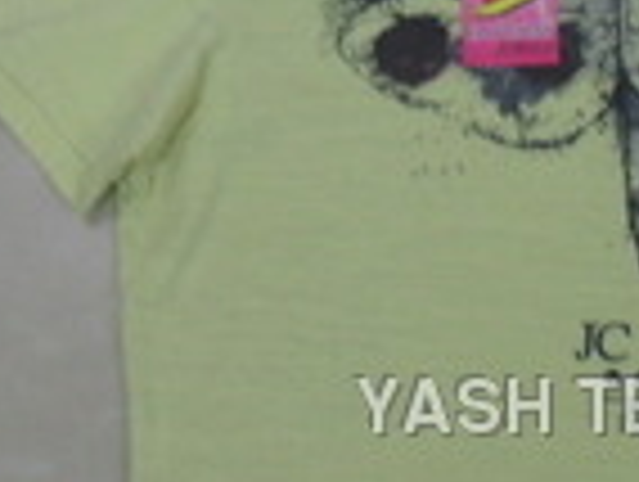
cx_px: 621
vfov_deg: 12.0
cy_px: 408
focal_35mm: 123
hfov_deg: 15.7
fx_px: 2274
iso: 200
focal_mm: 6.3
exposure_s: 1/20
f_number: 3.2
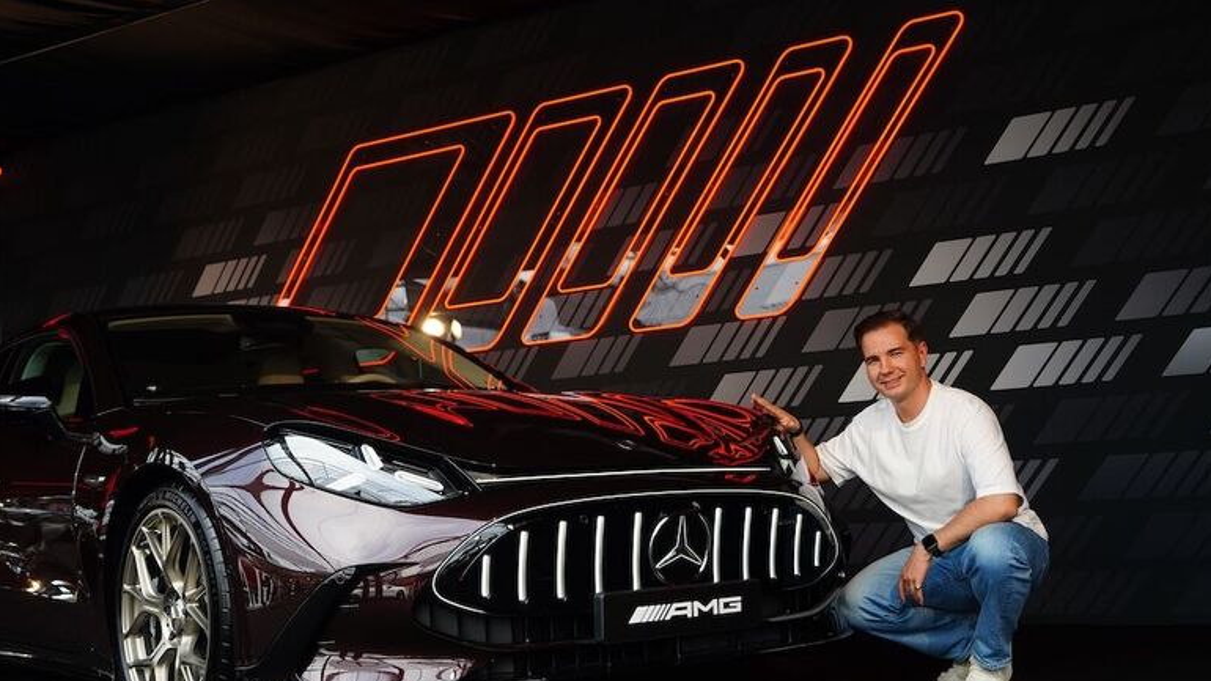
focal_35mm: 47
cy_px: 440
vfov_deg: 25.3
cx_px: 499
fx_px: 1509
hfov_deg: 43.6
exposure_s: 1/125
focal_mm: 36
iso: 200
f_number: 4
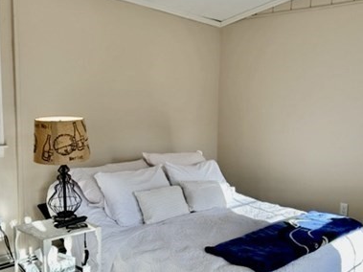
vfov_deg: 37.5
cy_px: 167
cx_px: 193
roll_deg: -1.1
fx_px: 398
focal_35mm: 38
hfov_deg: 49.0
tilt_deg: -9.9
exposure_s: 1/429
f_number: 1.78
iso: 80
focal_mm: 6.86
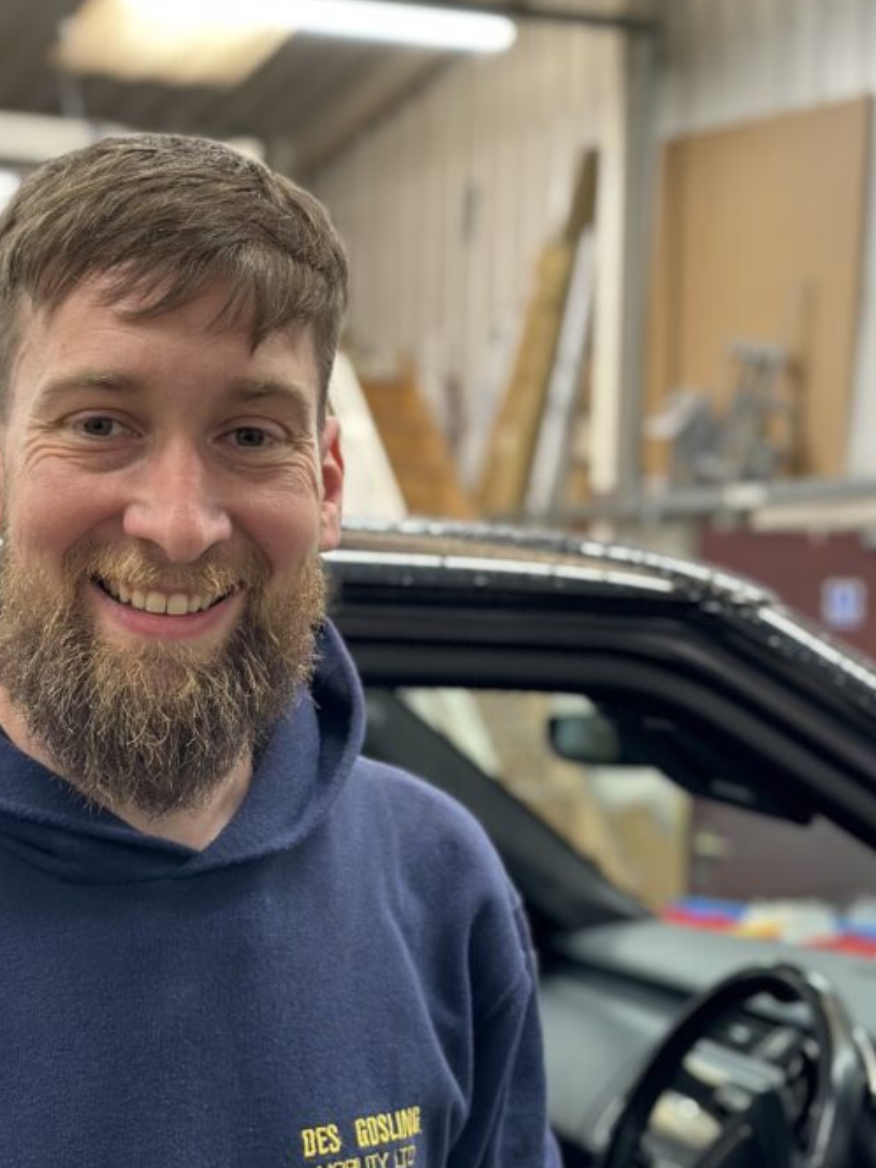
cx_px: 283
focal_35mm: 74
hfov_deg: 19.8
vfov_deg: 26.3
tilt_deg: -1.7
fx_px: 2497
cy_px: 683
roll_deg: -1.4
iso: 160
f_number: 1.78
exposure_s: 1/50
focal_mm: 6.86
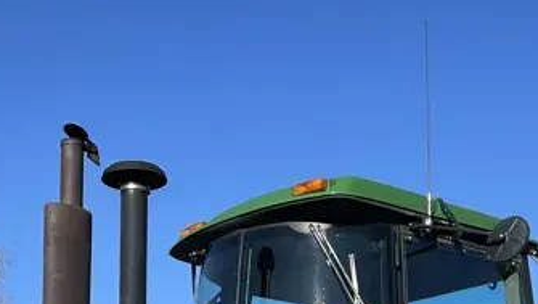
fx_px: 1114
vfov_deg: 14.4
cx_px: 236
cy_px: 468
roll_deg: -0.1
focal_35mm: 78
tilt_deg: +4.4
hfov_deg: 27.1
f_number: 1.6
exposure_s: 1/2924
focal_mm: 5.1
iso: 32
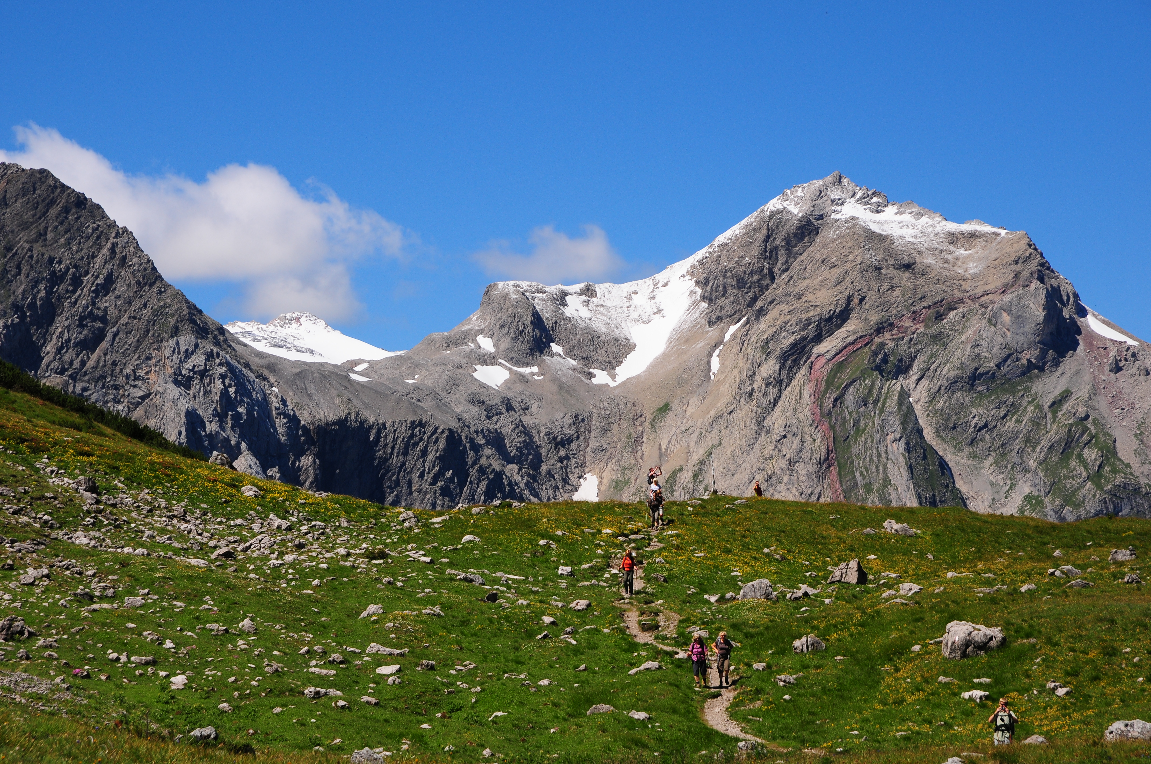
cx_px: 576
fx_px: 3736
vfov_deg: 11.7
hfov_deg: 17.5
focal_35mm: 117
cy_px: 382
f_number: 11
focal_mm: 78
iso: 200
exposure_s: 1/500
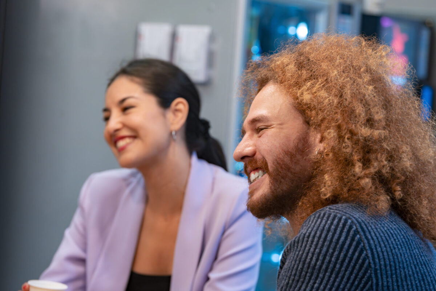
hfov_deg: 17.2
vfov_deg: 11.5
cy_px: 146
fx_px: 1441
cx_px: 218
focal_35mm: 119
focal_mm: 119
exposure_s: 1/250
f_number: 5
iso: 2000
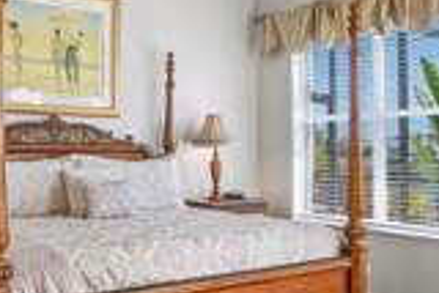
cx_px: 263
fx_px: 586
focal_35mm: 48
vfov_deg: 28.1
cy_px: 160
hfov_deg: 40.9
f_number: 9
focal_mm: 16
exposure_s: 1/15
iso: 200
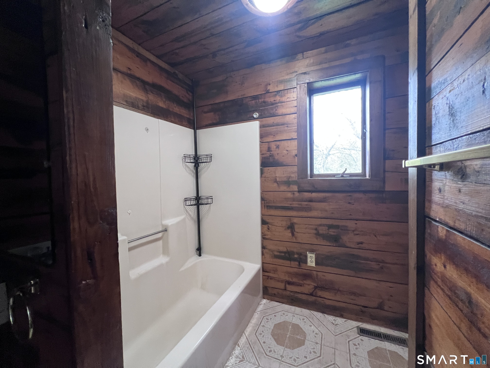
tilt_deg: -2.4
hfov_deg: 106.2
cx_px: 245
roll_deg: +1.3
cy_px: 184
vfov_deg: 89.9
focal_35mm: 13
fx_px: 184
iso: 400
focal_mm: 1.57
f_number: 1.8
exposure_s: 1/60
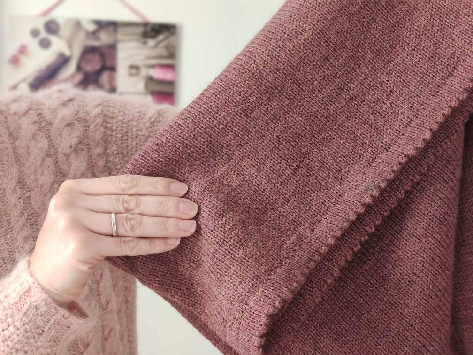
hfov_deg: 45.8
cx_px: 236
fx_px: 560
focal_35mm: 41
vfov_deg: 35.1
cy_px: 178
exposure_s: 1/100
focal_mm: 8.16
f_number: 2
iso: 287
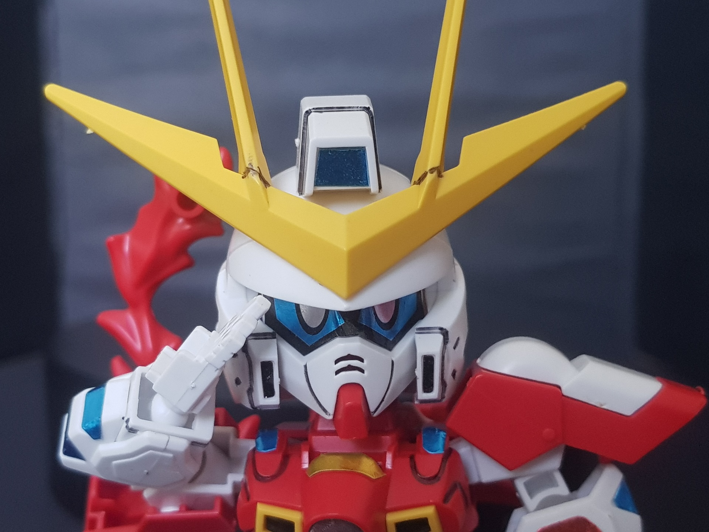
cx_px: 354
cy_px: 266
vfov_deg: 53.1
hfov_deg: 67.3
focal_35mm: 26
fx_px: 533
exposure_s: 1/59
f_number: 1.7
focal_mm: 4.2
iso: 200
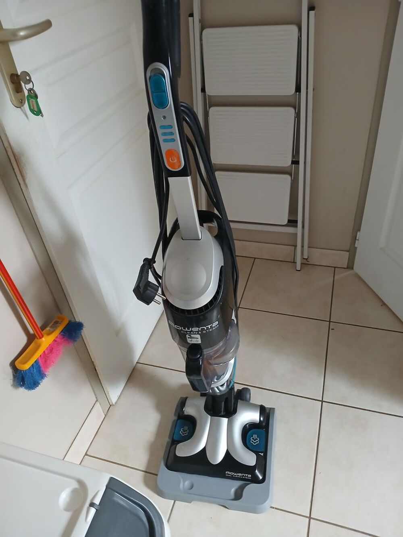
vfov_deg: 67.3
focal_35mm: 26
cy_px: 268
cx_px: 202
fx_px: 404
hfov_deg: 53.1
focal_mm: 3.98
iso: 400
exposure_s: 1/25
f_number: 1.8
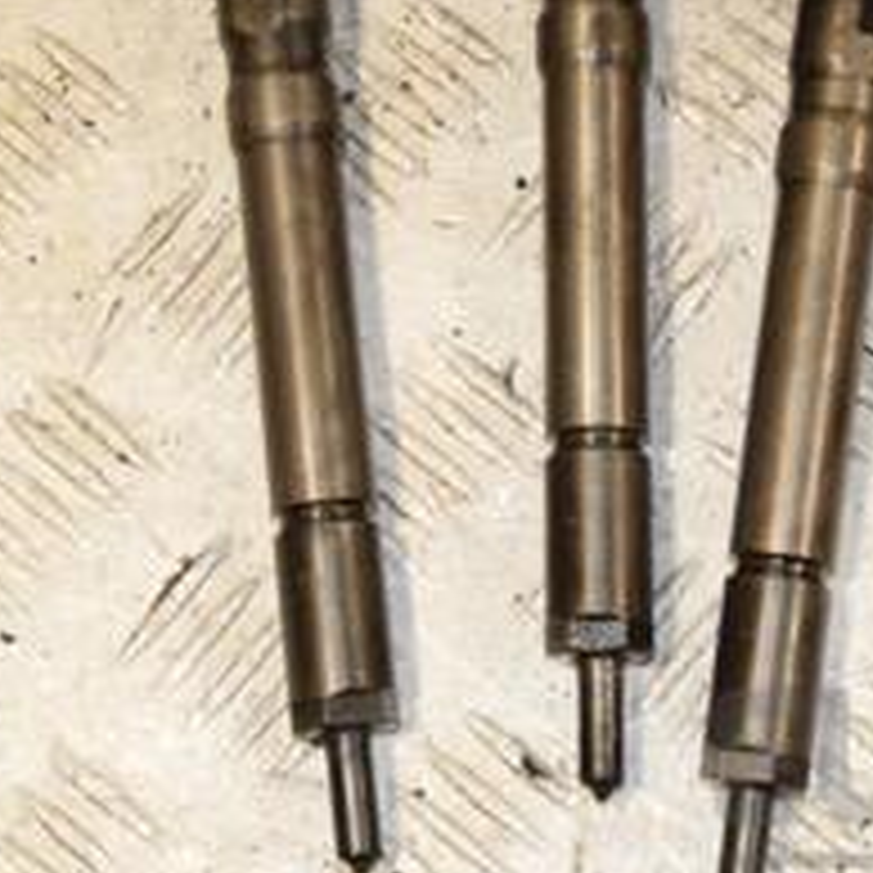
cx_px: 630
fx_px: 3367
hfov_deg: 14.7
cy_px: 158
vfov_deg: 14.7
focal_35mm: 118
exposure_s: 1/200
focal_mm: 30
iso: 800
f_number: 8
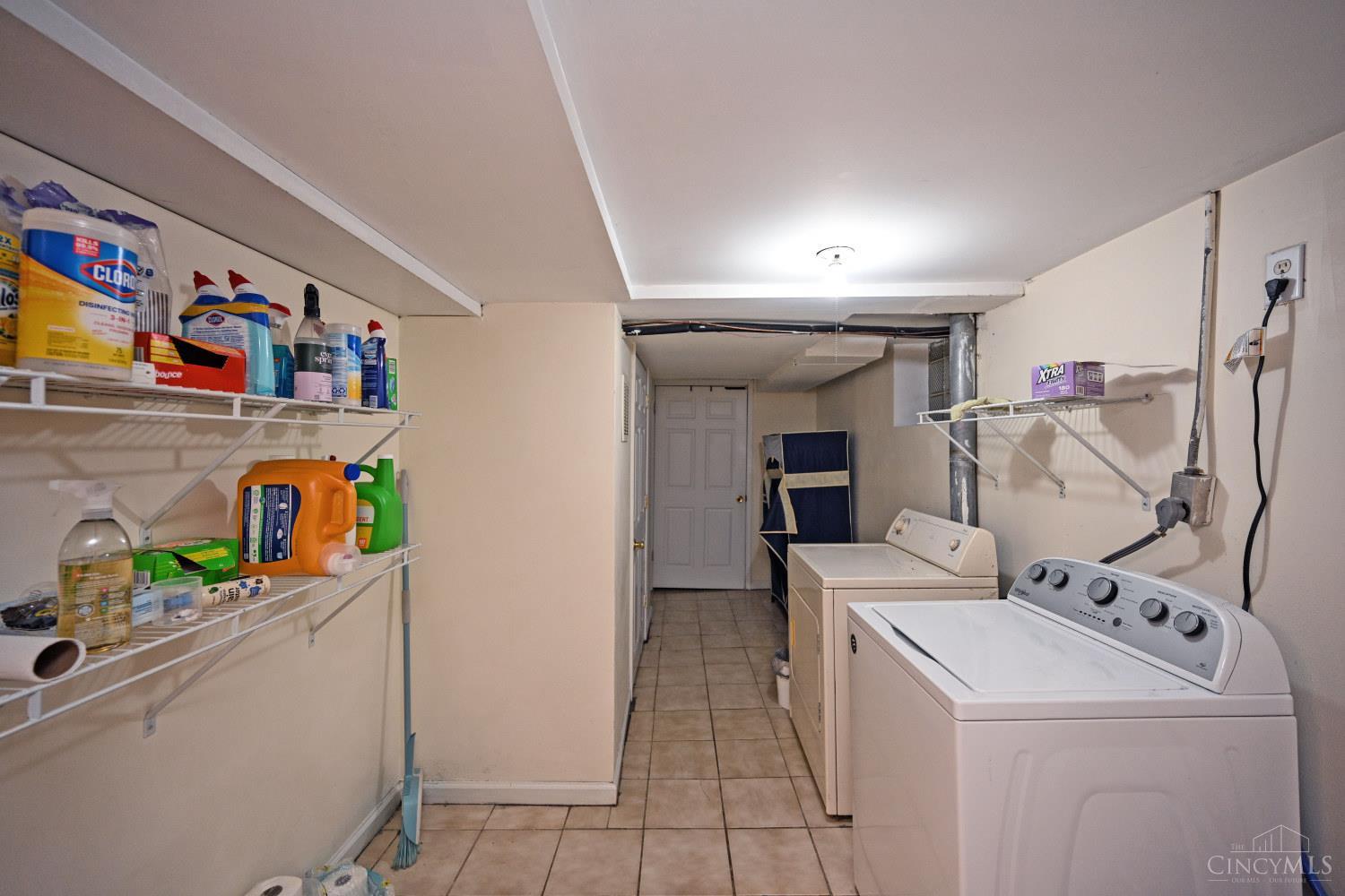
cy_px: 448
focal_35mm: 14
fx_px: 523
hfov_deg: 104.3
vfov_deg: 81.2
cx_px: 672
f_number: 4
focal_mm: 14
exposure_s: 1/60
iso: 720
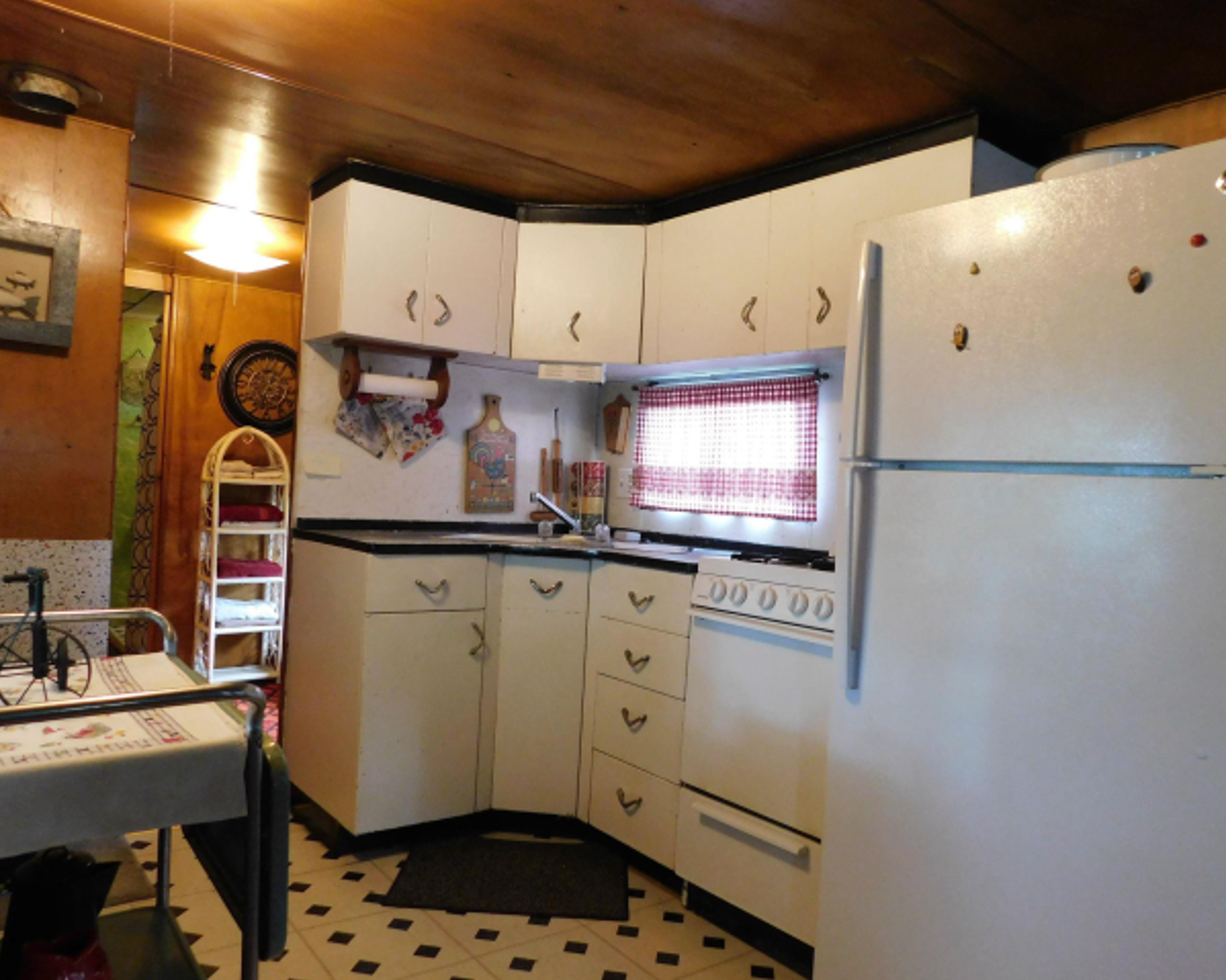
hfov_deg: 68.1
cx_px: 586
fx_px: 907
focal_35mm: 25
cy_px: 485
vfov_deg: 56.8
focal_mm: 4
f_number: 3
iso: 400
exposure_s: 1/20
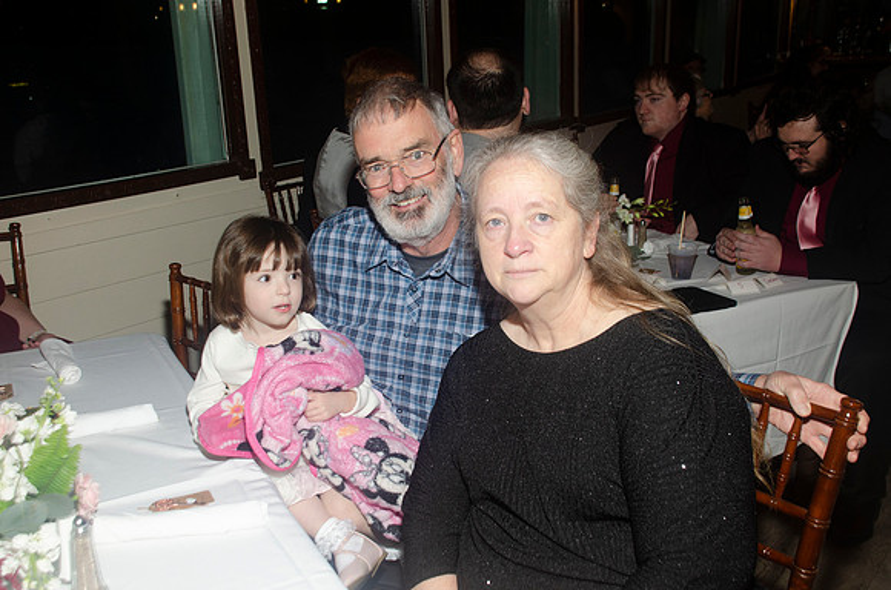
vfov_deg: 36.7
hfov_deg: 53.2
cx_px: 446
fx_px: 889
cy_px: 295
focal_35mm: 36
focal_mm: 24
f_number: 5.6
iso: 400
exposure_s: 1/60
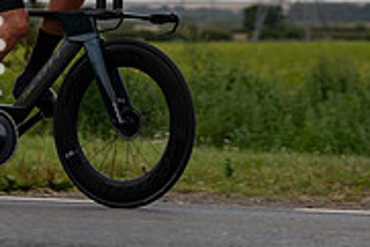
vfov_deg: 6.1
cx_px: 131
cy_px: -56
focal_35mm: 224
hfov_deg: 9.2
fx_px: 2304
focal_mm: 70
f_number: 3.2
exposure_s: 1/800
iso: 640
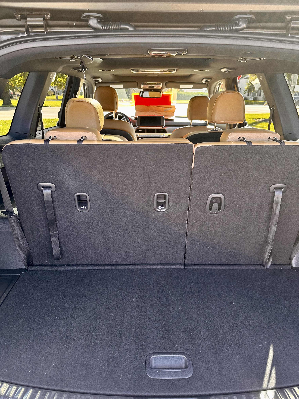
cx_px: 150
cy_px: 200
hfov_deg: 56.8
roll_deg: -1.4
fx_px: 276
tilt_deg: -21.4
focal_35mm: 24
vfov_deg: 71.6
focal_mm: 6.86
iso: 100
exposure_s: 1/121
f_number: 1.78
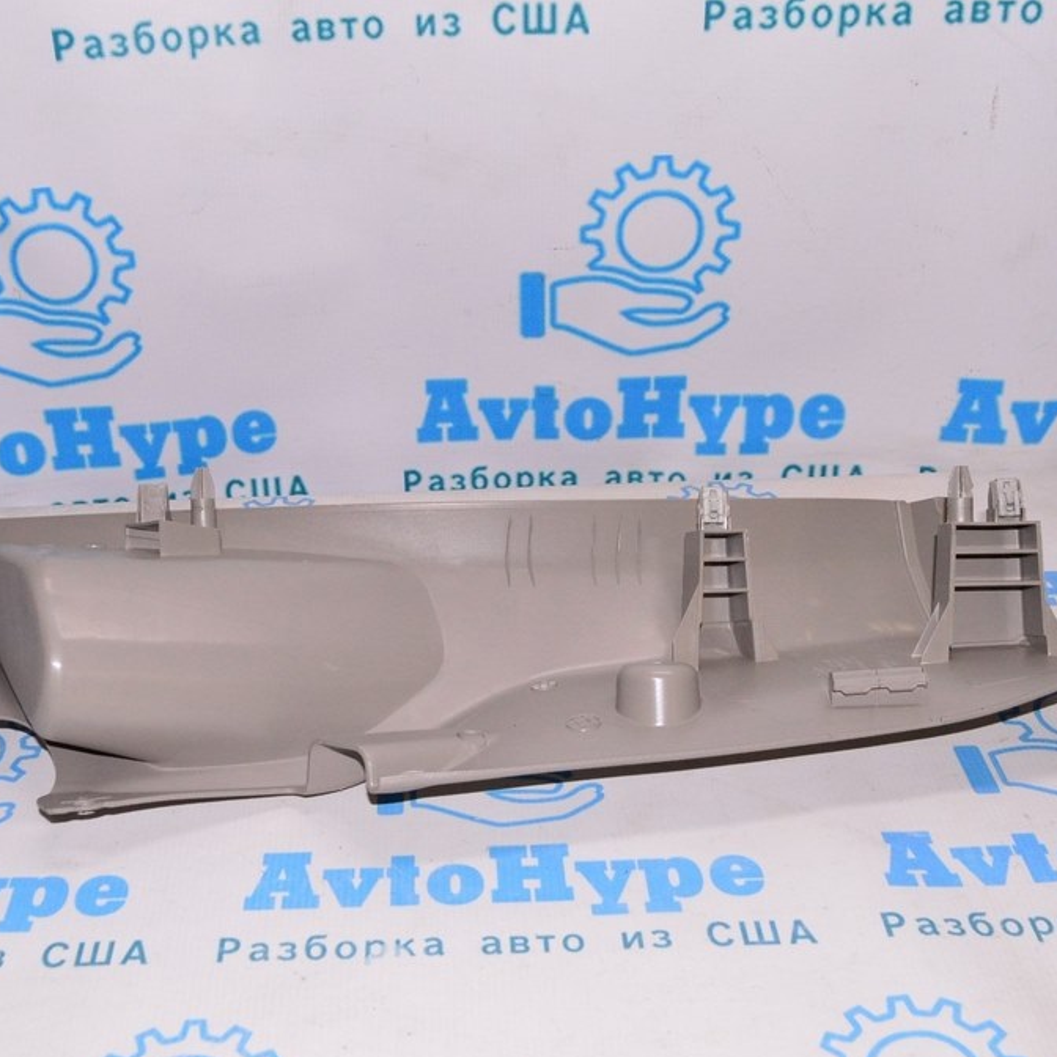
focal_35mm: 45
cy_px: 534
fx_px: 1542
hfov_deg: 37.7
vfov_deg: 37.8
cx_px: 428
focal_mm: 23
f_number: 8
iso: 1600
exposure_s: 1/200
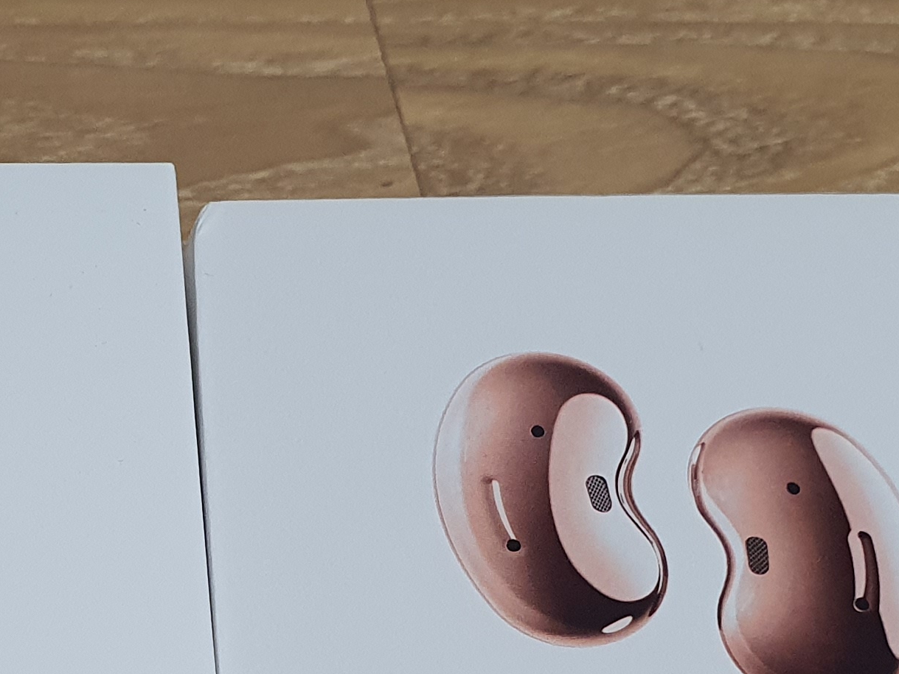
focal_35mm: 86
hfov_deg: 22.0
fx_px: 2233
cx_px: 21
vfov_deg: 16.8
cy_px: 670
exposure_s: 1/120
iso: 250
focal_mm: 4.3
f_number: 2.4
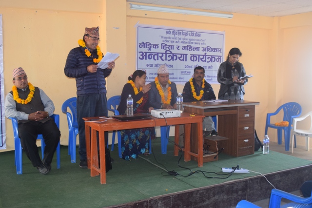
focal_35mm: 39
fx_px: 338
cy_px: 104
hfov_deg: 49.5
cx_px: 156
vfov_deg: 34.2
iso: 800
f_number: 4.5
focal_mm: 26
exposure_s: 1/80
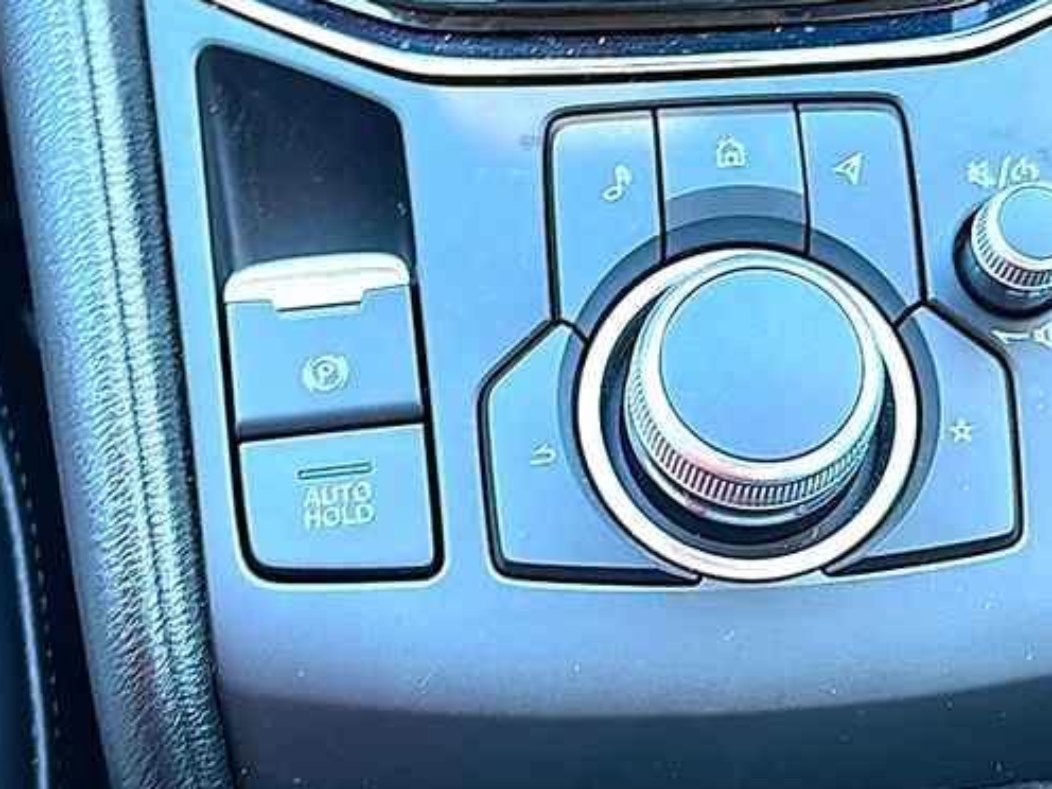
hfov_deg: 34.7
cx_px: 662
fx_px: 1671
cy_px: 385
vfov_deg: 26.6
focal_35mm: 55
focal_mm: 6.86
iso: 125
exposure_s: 1/40
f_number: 1.78
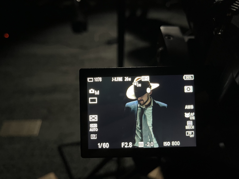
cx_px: 120
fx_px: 180
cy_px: 90
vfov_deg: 53.1
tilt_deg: -48.2
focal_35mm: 26
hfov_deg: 67.3
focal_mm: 5.1
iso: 200
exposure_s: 1/48
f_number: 1.6
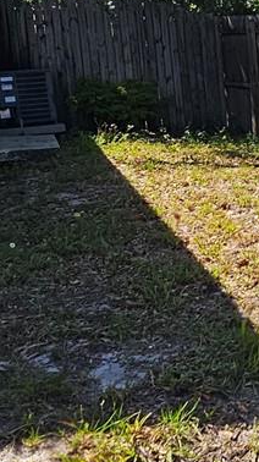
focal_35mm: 60
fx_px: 734
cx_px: 448
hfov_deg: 16.9
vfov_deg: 34.8
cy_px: 189
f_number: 2.2
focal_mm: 2.2
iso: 50
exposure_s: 1/1425
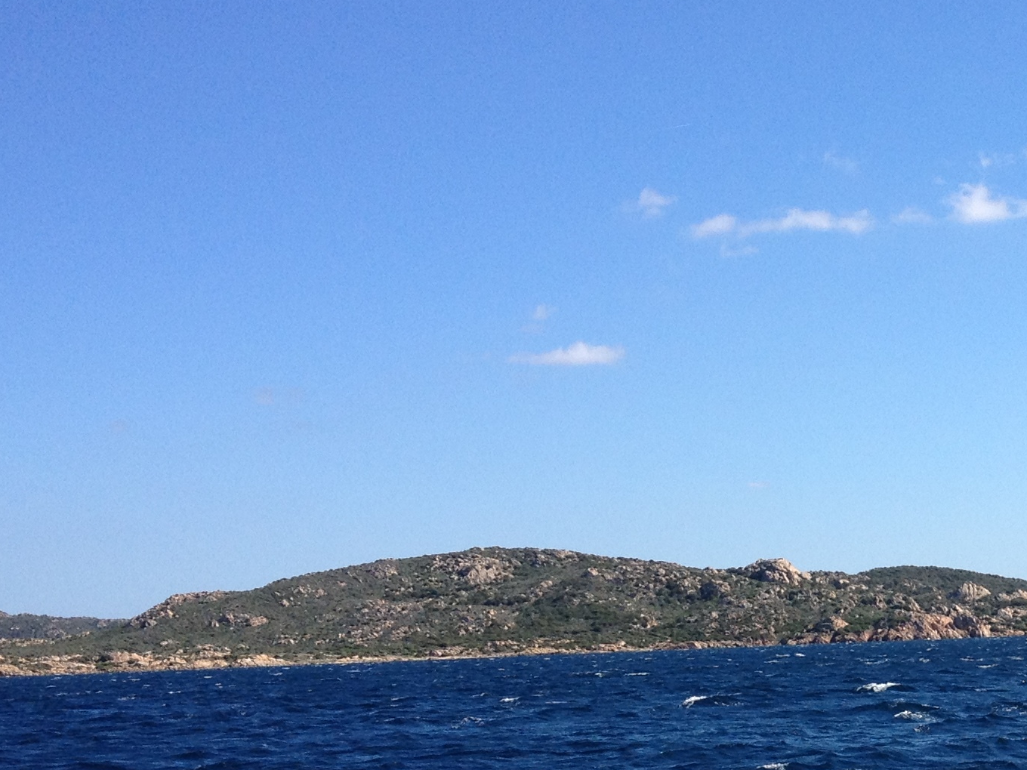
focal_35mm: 84
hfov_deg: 22.2
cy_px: 602
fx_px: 2492
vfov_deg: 17.4
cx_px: 1084
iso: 64
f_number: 2.4
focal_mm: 4.28
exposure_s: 1/1534
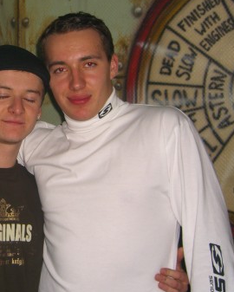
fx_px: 571
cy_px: 115
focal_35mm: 66
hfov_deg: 22.6
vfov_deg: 28.6
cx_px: 24
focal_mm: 7.9
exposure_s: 1/60
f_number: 2.8
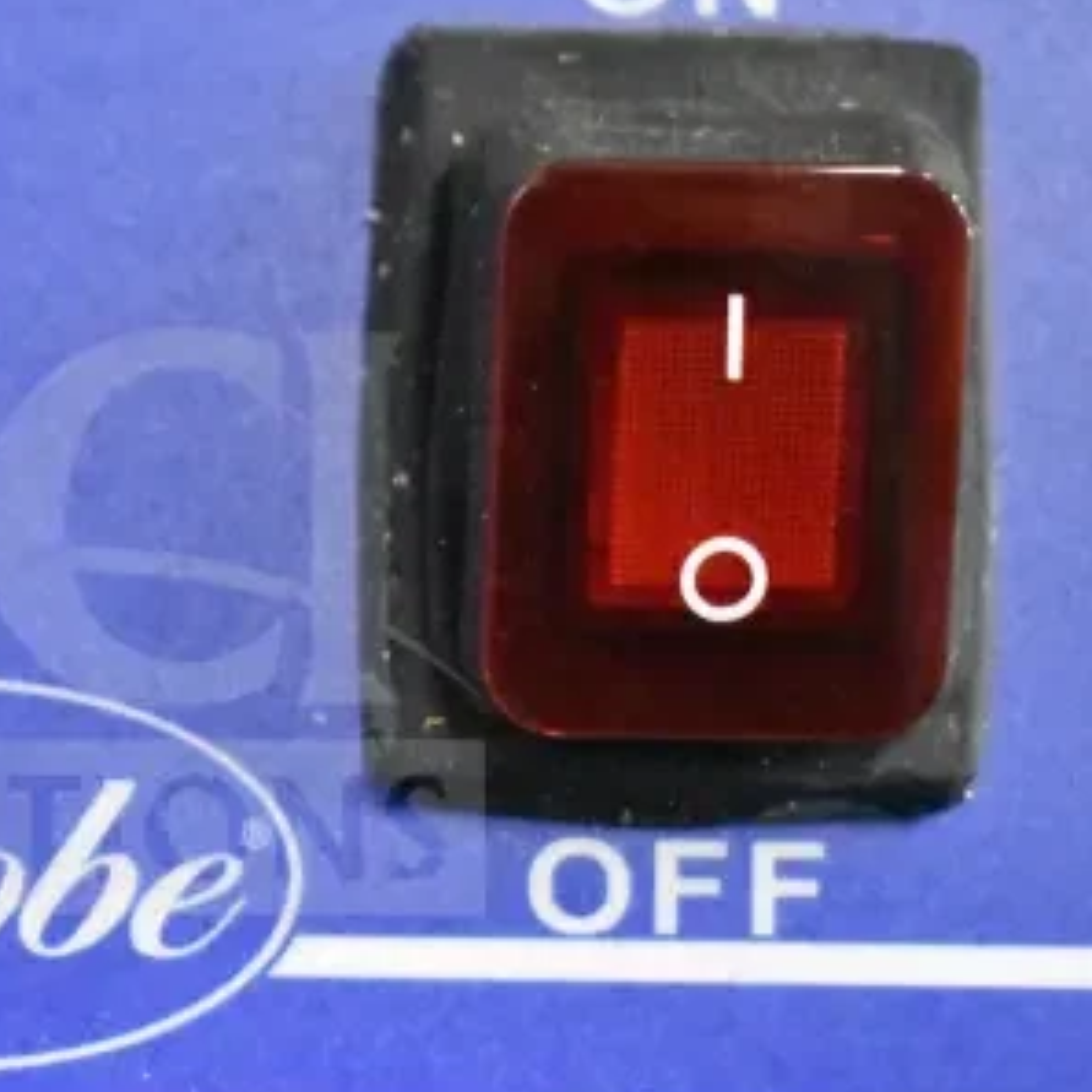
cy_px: 623
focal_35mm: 110
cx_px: 70
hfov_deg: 15.6
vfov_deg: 15.8
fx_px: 3926
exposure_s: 1/60
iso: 18000
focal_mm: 42
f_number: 5
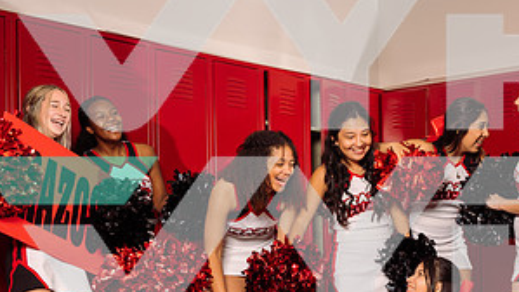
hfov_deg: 30.6
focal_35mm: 67
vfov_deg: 17.8
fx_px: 922
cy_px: 249
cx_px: 418
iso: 200
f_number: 8
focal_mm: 33
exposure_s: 1/250
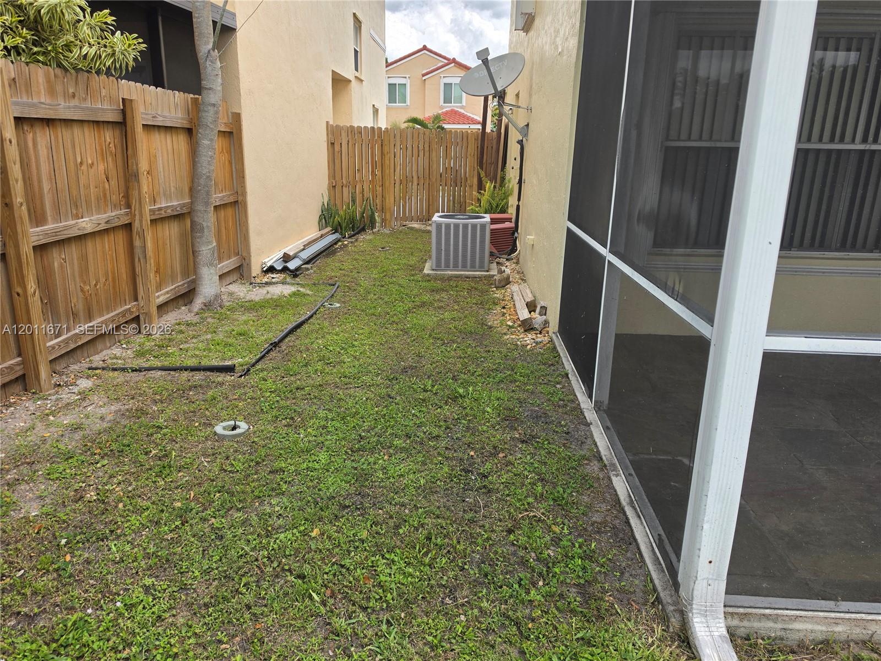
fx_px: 585
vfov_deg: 58.9
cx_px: 440
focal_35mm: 23
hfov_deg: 73.9
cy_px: 330
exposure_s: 1/2038
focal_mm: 6.5
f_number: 1.4
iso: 64
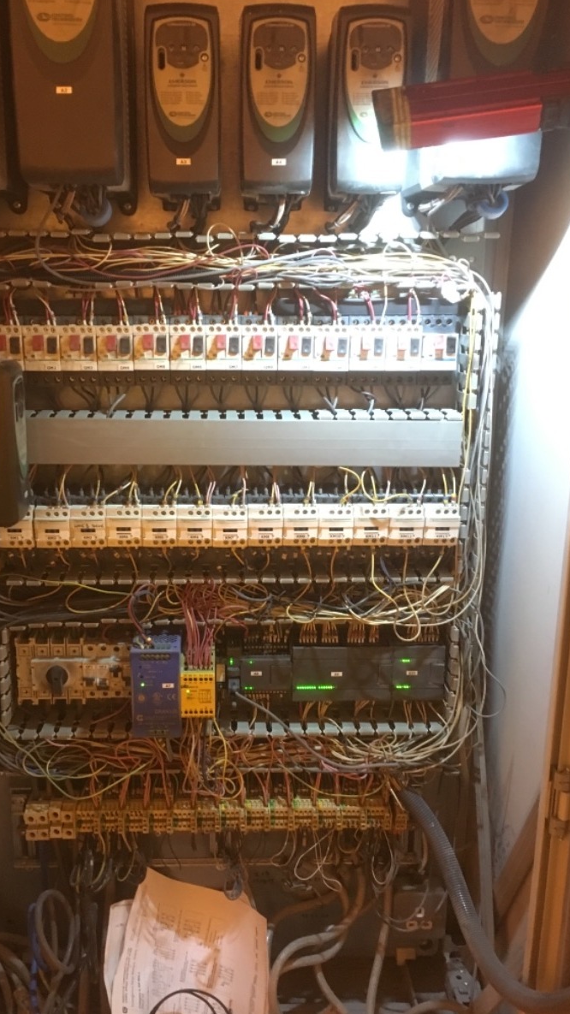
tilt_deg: -14.0
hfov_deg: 36.6
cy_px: 506
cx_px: 240
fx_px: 860
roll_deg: +1.0
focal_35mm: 32
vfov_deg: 61.0
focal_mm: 4.15
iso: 500
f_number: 2.2
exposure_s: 1/17
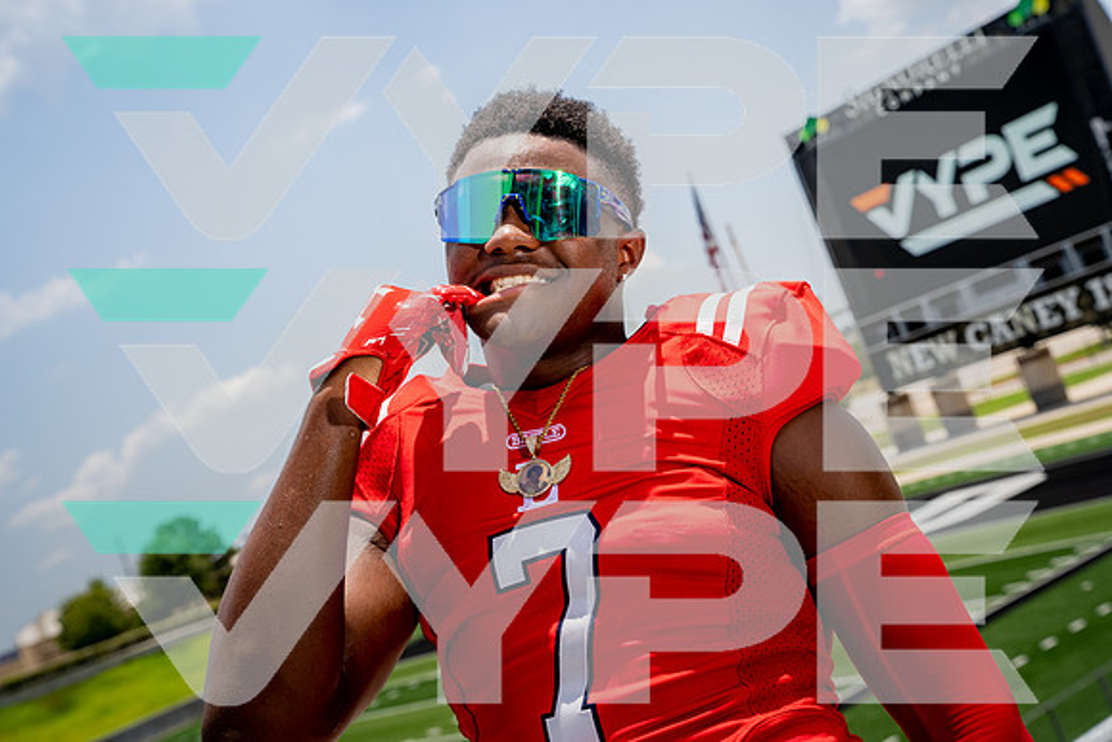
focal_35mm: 52
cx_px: 556
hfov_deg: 38.2
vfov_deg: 26.0
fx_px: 1607
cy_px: 371
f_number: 7.1
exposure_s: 1/250
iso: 100
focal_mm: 52
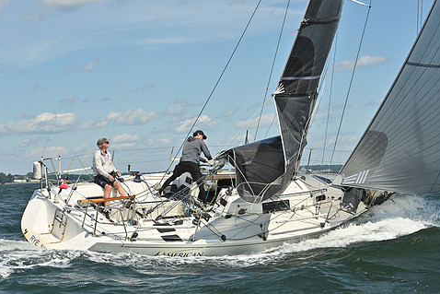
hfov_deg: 23.9
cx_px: 204
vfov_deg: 16.1
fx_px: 1039
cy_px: 133
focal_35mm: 85
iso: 250
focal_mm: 70
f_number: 9
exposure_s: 1/1250
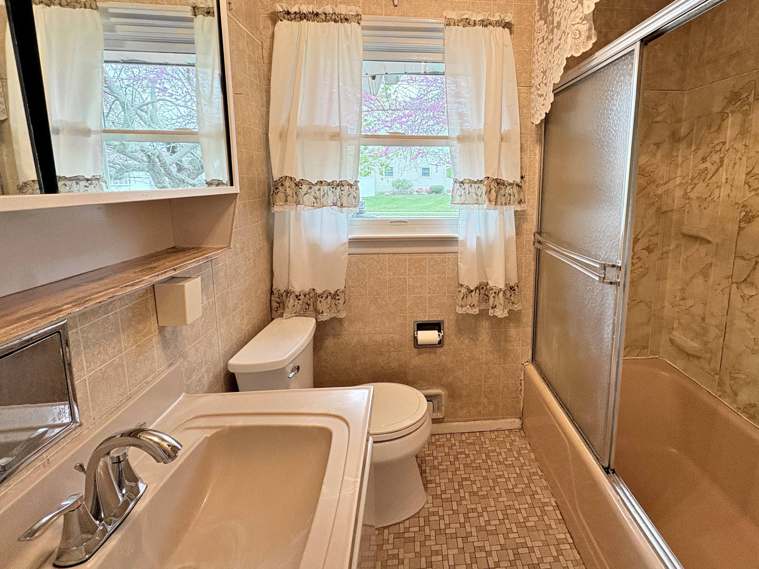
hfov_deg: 90.3
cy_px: 233
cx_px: 440
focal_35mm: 17
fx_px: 373
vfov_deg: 74.1
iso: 320
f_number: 2.2
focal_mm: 2.22
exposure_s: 1/120
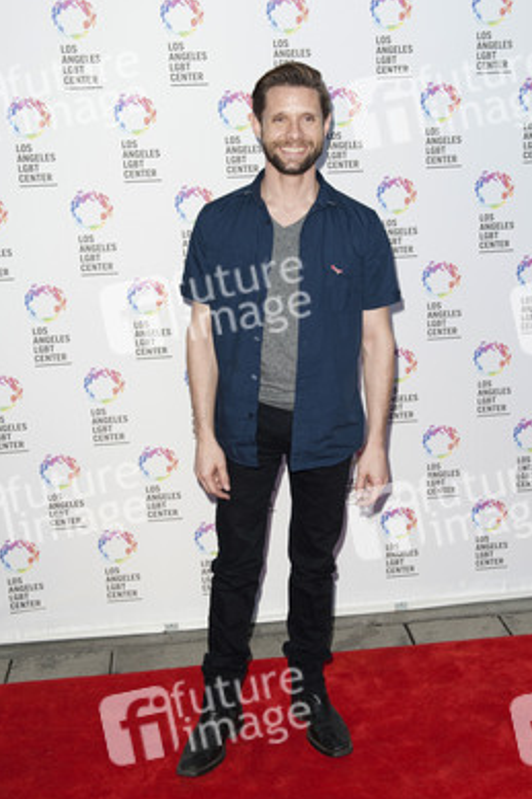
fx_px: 799
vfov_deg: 53.1
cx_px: 266
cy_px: 409
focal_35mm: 36
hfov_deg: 36.8
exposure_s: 1/320
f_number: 4.5
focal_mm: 35
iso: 500
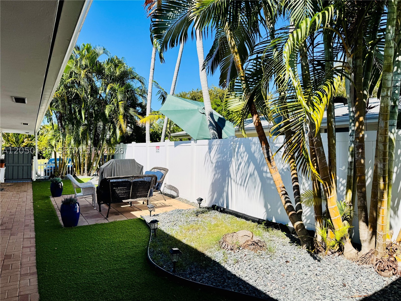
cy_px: 150
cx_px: 200
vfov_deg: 56.8
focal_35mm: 24
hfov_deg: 71.6
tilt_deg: -0.6
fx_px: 278
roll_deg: -0.3
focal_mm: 6.76
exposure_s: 1/3802
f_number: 1.78
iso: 80
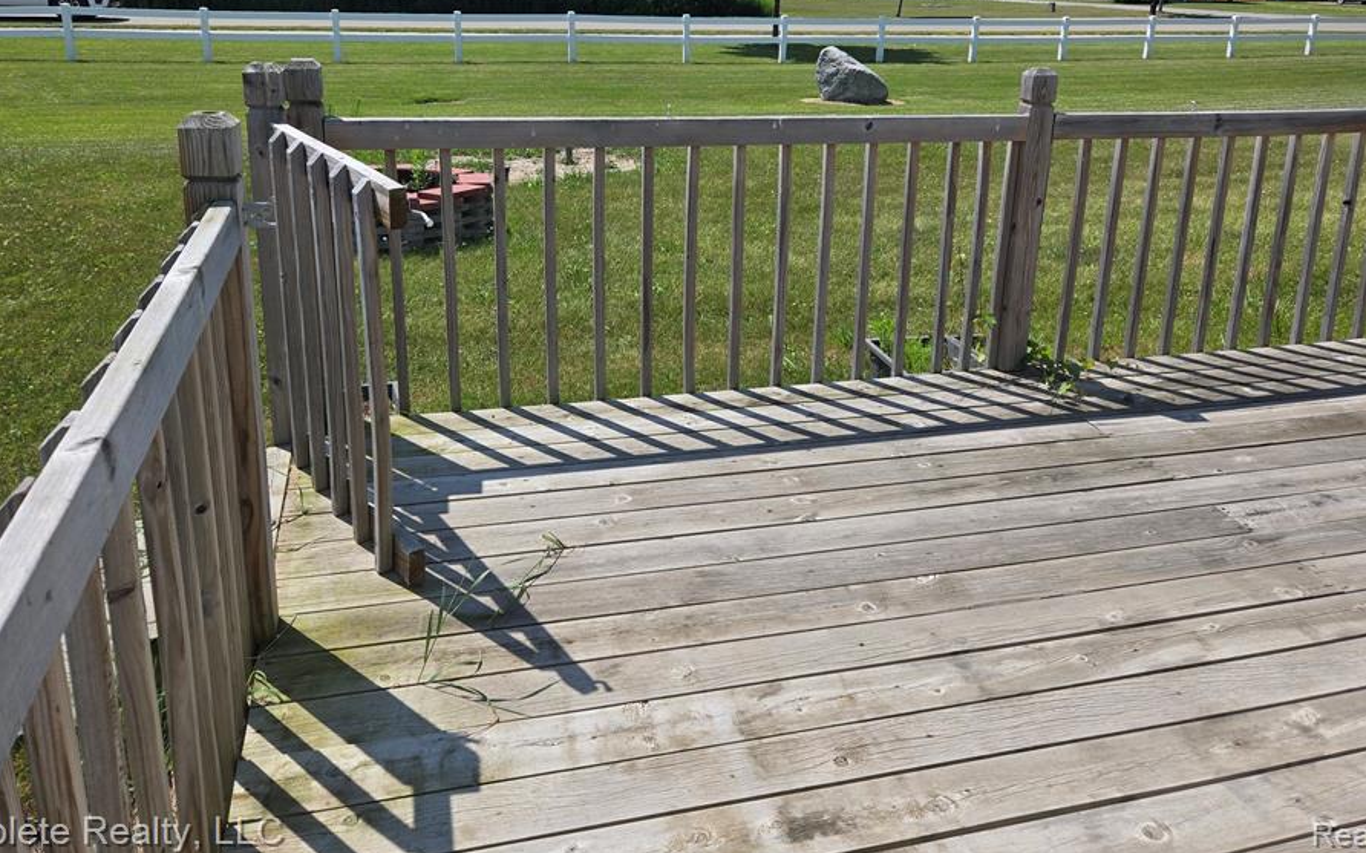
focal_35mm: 28
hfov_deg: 66.5
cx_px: 683
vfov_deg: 43.8
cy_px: 271
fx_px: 1042
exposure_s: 1/2921
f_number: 1.8
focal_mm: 5.4
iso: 32
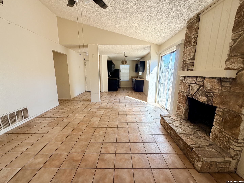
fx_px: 99
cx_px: 122
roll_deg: +0.5
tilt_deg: -10.9
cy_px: 92
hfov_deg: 102.1
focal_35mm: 14
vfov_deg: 85.7
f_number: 2.2
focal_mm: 2.22
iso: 64
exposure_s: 1/121
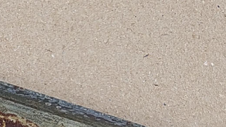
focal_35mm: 207
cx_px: -567
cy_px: 66
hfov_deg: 8.0
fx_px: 1241
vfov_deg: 5.9
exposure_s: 1/256
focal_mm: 5.56
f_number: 1.8
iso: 100
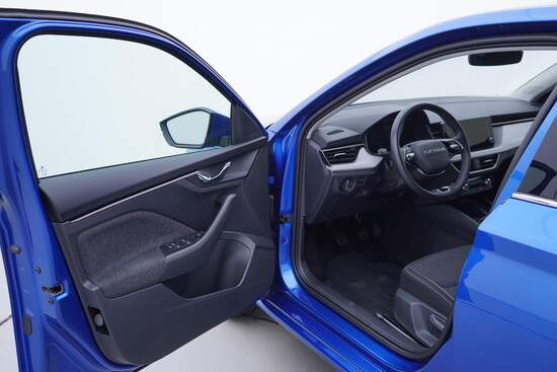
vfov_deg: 36.9
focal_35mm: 36
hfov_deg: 53.1
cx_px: 278
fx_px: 557
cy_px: 186
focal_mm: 24
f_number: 3.2
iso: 125
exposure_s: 1/50
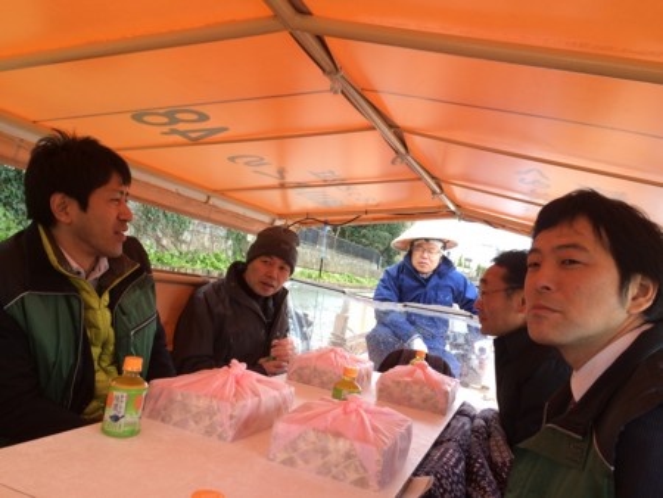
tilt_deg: +4.1
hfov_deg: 61.6
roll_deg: -5.7
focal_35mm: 29
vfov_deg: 48.3
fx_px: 556
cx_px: 332
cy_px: 249
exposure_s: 1/60
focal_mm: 4.15
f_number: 2.2
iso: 32
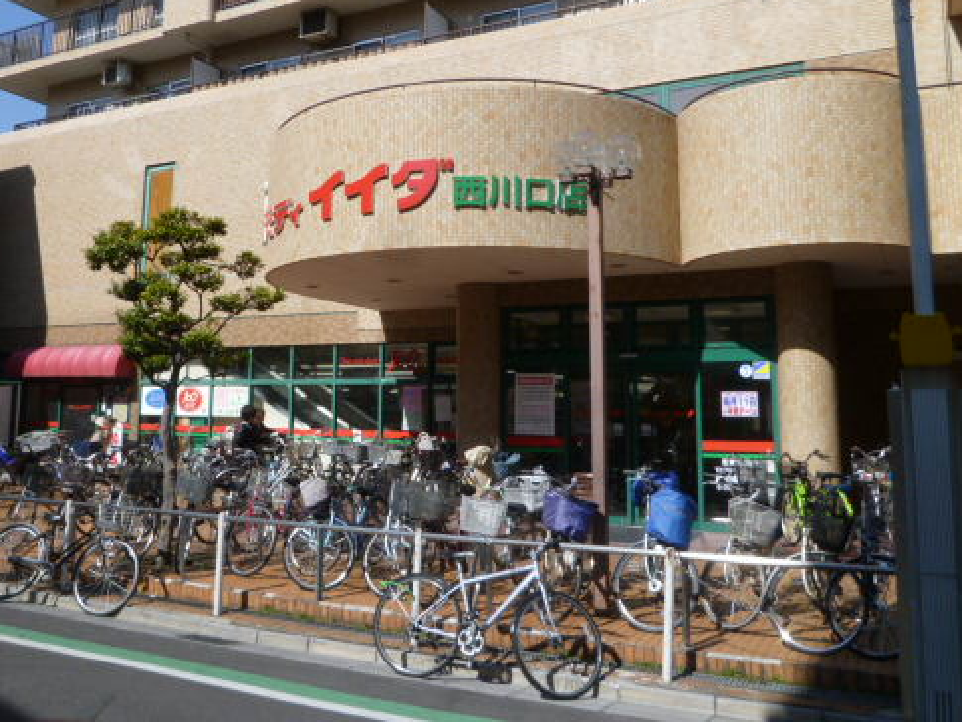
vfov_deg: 42.7
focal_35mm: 33
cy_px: 278
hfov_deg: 54.9
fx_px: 917
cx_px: 381
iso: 80
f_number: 4.5
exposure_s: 1/500
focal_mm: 4.5
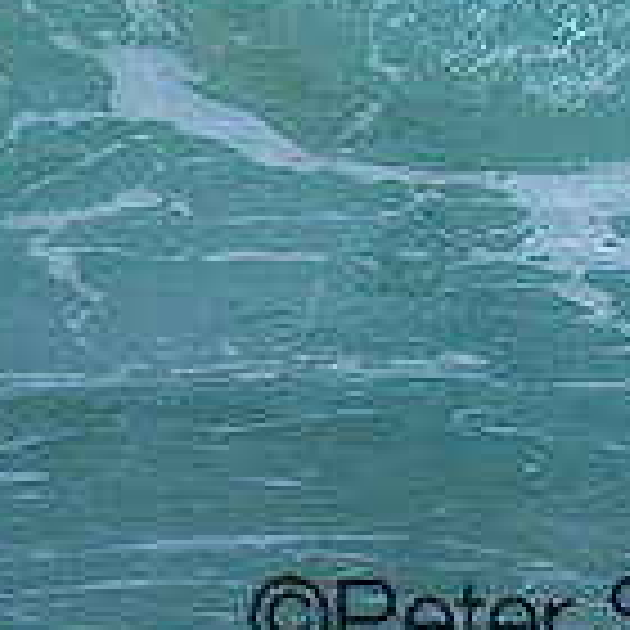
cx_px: 825
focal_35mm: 3878
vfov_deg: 0.5
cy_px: -454
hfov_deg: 0.5
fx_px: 79850
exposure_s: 1/2500
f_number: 6.3
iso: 360
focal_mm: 800
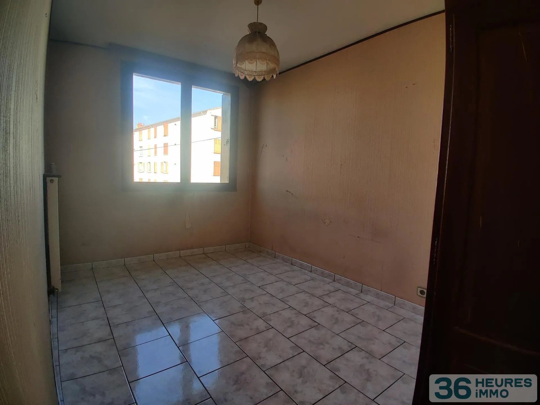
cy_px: 202
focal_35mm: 13
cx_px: 270
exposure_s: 1/100
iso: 320
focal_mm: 2.25
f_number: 2.2
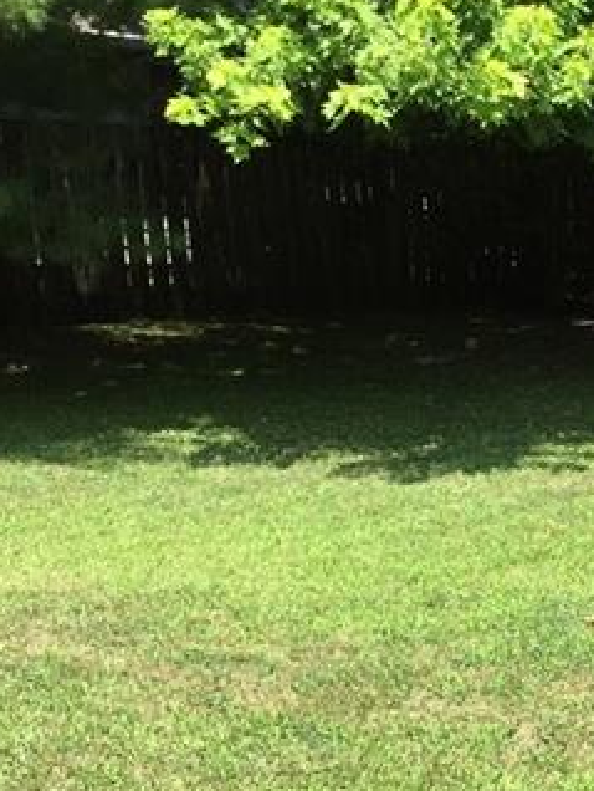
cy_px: 604
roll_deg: -1.9
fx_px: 1599
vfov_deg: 27.3
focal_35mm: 70
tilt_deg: -12.5
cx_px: 664
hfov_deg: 20.0
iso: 32
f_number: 2.2
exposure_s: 1/942
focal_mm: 4.15
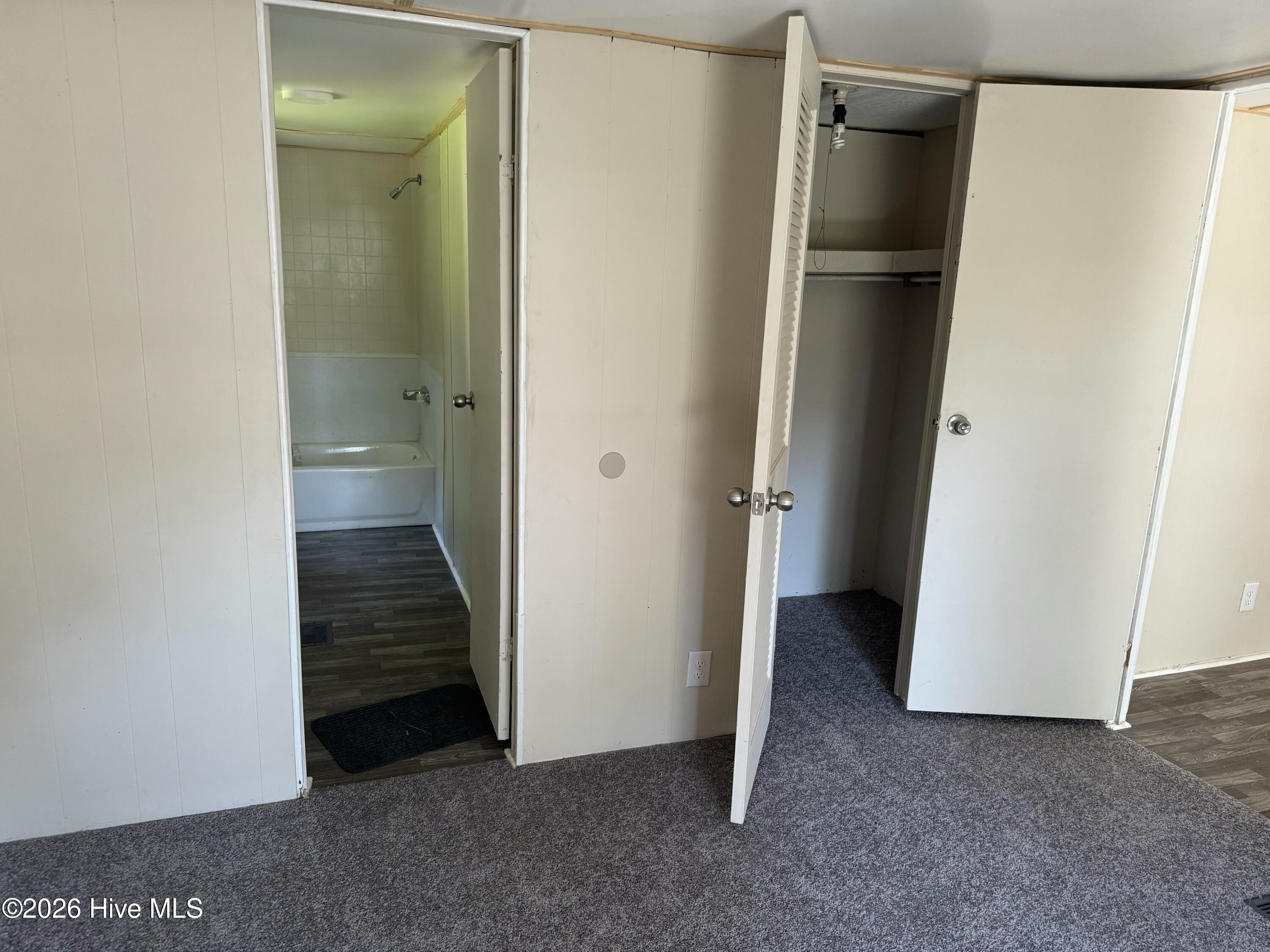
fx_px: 881
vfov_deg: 56.8
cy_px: 476
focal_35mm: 24
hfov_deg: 71.6
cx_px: 635
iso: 200
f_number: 1.78
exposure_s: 1/89
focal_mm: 6.76
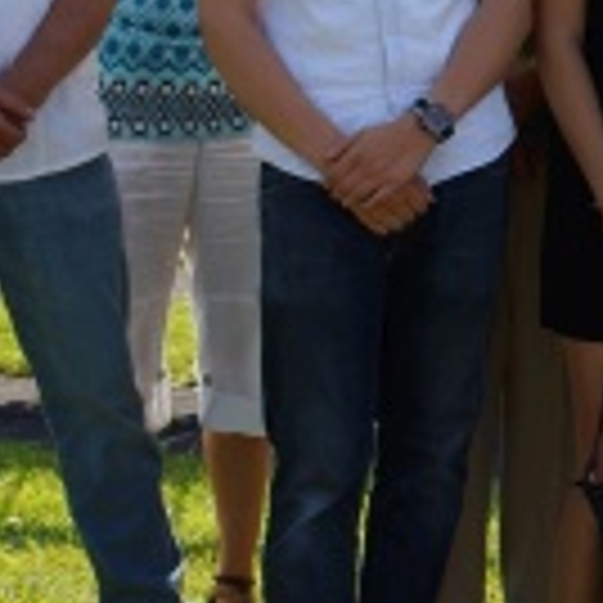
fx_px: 3940
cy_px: 144
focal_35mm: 200
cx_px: 990
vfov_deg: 8.7
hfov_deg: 8.5
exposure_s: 1/400
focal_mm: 35
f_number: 9
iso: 250
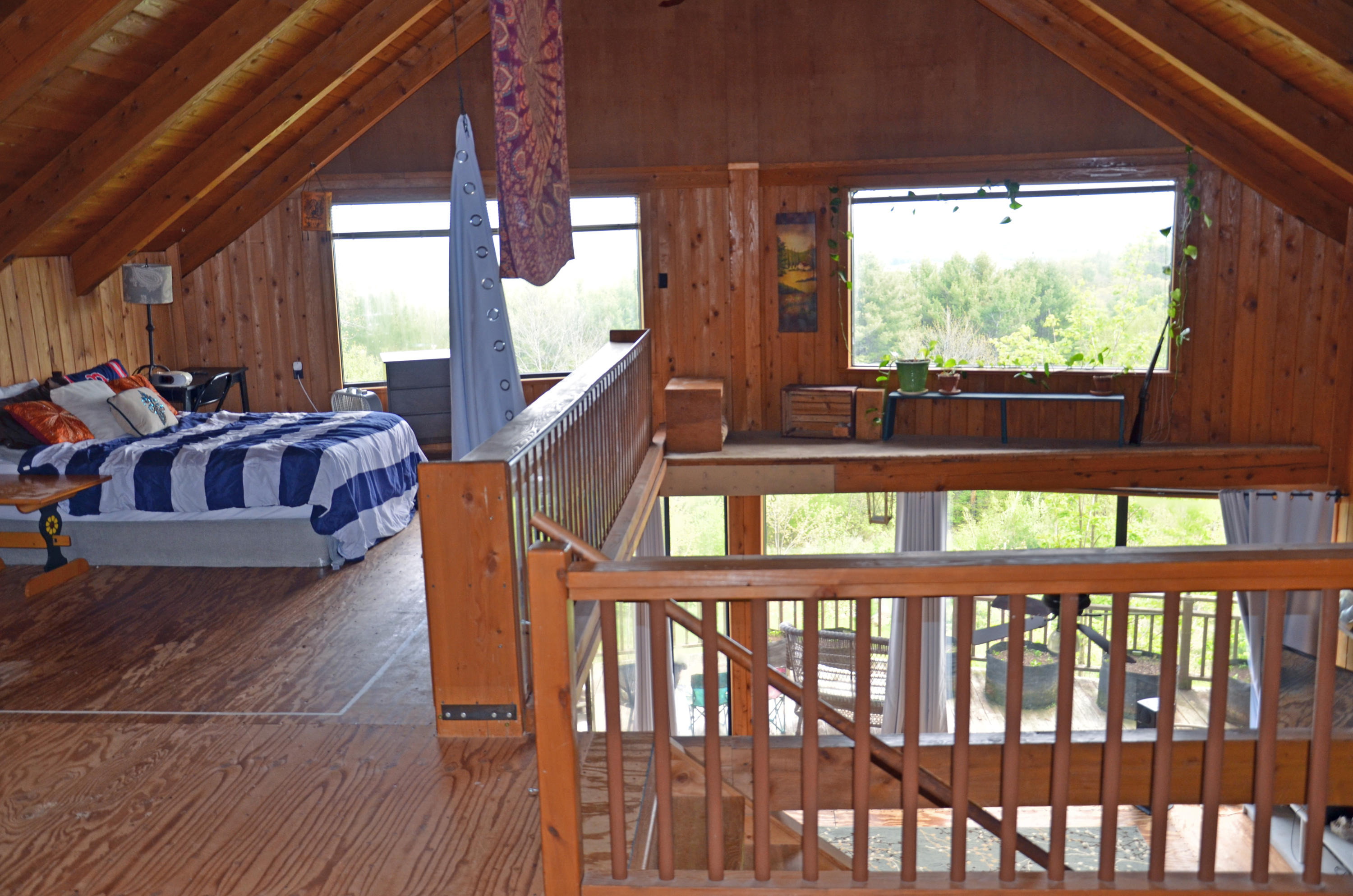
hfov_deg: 59.6
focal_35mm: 32
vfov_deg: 41.5
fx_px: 1181
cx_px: 676
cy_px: 448
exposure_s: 1/125
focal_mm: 21
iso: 400
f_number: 3.8
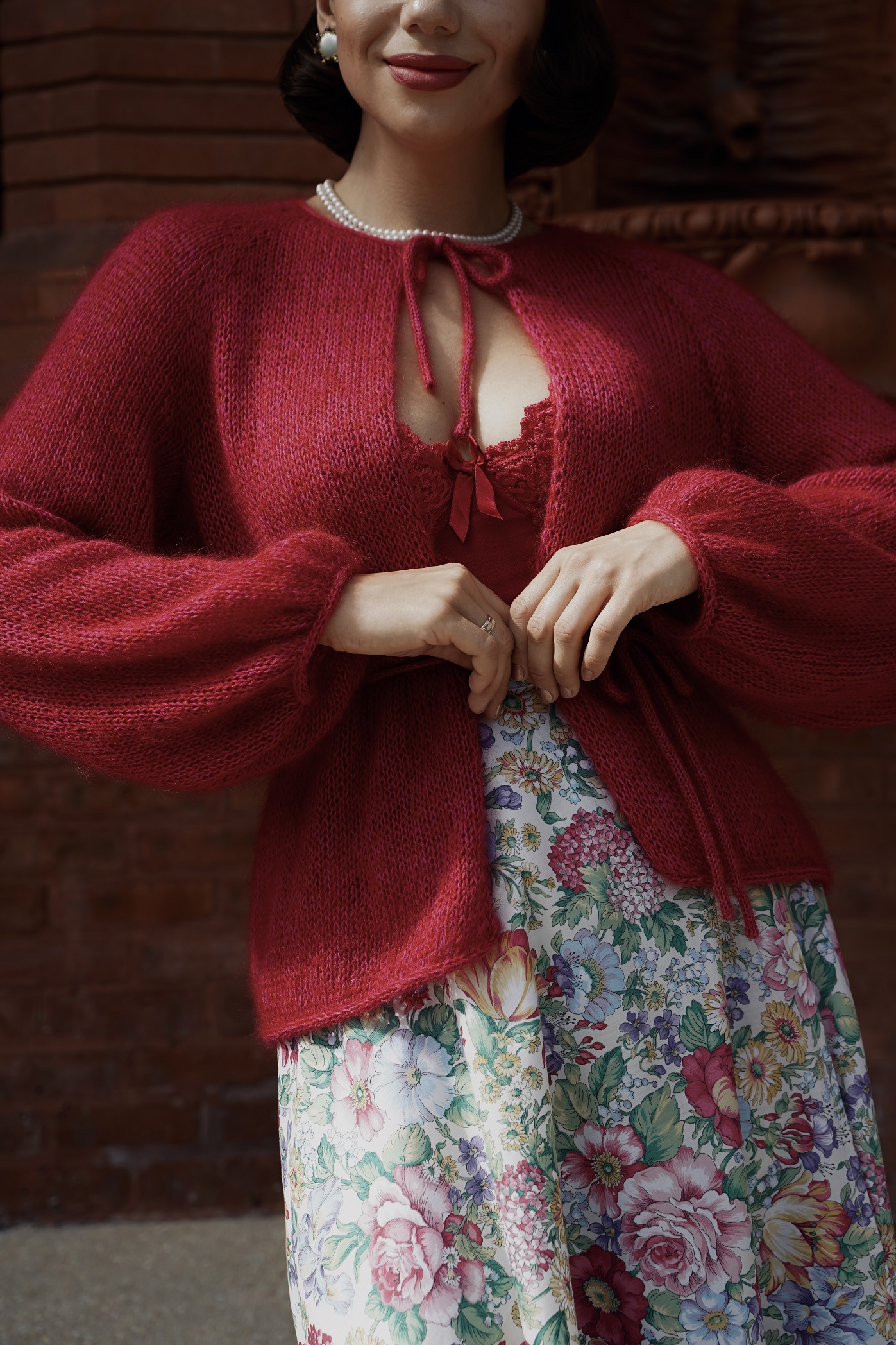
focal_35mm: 62
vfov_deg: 32.4
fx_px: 2315
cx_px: 448
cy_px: 672
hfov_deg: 21.9
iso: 100
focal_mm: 62
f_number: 5
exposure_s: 1/400
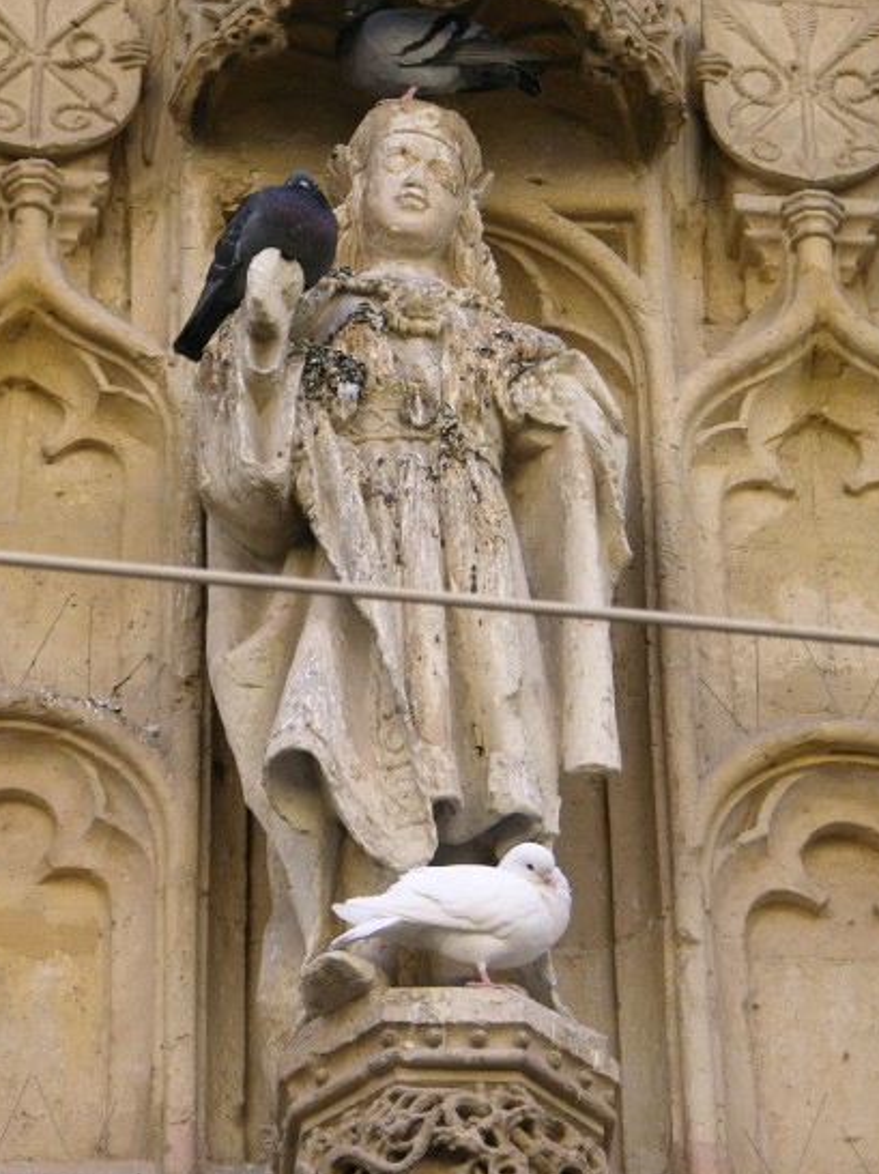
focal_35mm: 183
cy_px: 434
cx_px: 352
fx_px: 6201
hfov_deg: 8.1
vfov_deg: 10.8
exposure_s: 1/103
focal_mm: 31.9
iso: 50
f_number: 3.8
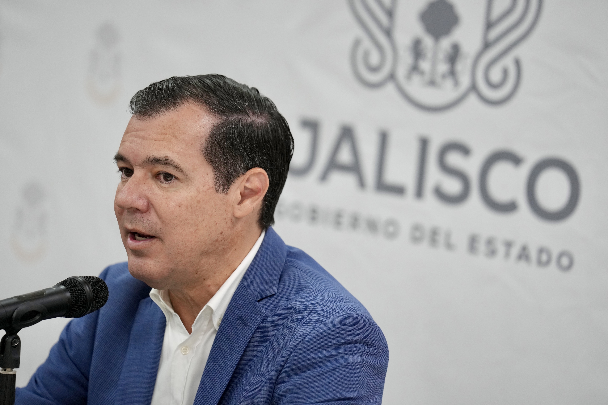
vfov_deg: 6.9
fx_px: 3344
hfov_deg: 10.4
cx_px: 304
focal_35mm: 198
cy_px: 202
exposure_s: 1/160
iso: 2000
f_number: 3.5
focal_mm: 198
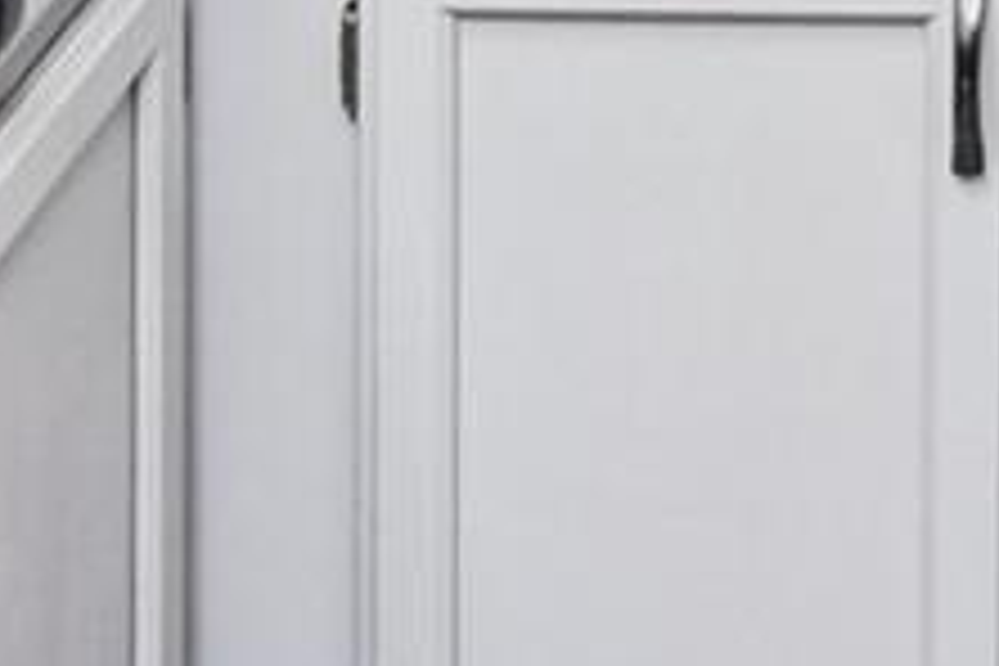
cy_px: -1422
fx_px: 2997
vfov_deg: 9.5
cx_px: 1526
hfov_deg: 17.0
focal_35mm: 108
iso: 400
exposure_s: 1/30
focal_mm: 10
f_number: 8
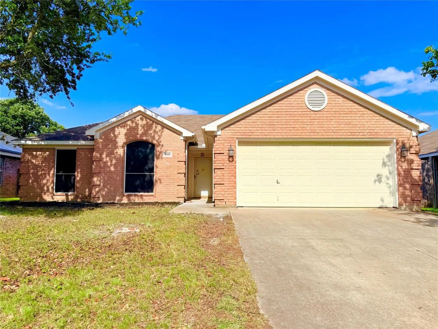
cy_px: 164
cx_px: 219
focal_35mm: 24
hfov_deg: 71.6
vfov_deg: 56.8
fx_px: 304
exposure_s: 1/9091
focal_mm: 6.76
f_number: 1.78
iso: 80
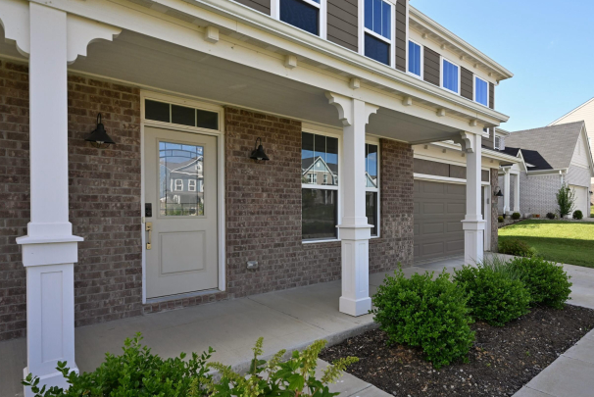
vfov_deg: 58.1
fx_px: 357
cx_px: 341
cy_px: 216
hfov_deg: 79.0
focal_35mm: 22
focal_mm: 17.5
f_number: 6.3
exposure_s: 1/1600
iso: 1100
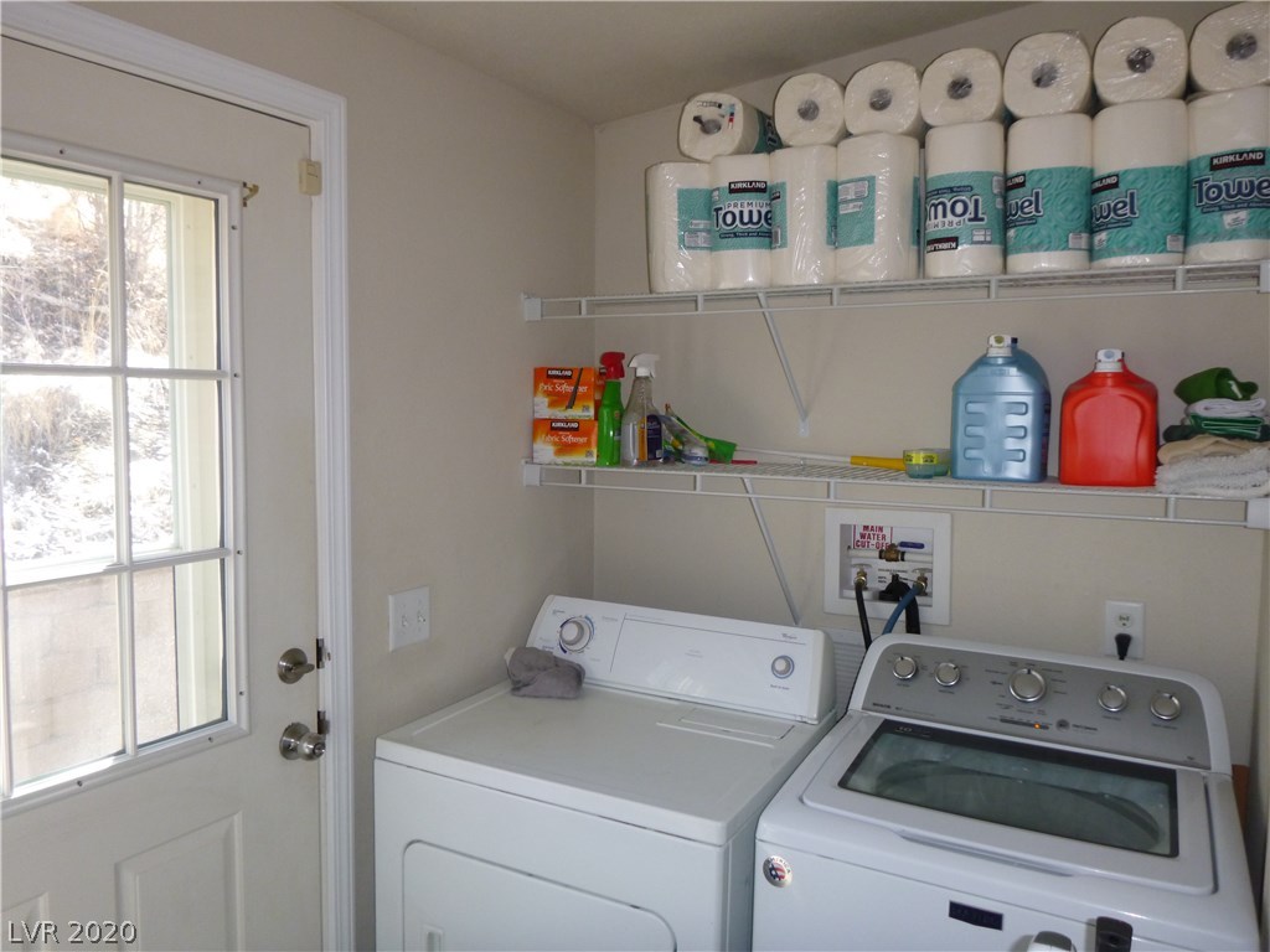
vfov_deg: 54.9
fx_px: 917
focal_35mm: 25
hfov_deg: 69.4
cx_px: 635
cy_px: 476
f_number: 3.9
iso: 125
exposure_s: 1/60
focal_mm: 4.5
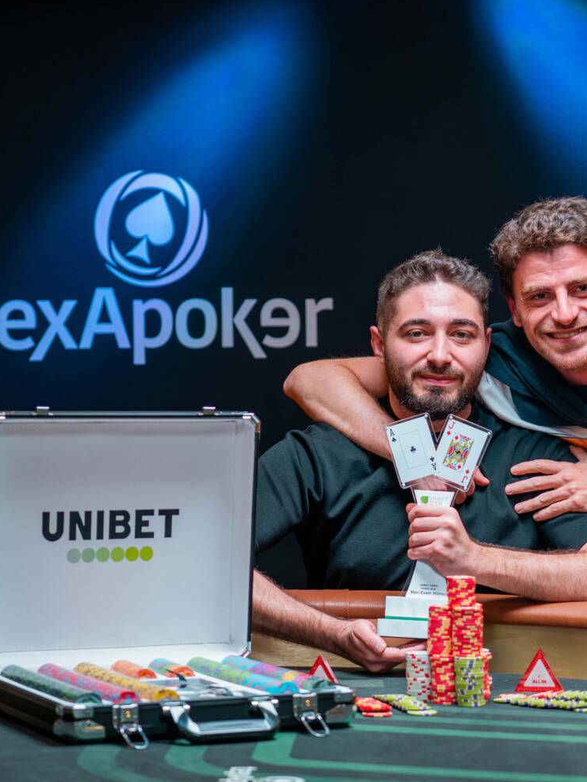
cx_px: 468
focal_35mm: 104
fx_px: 2350
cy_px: 393
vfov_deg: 18.9
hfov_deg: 14.2
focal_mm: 70
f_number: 3.5
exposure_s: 1/320
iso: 800
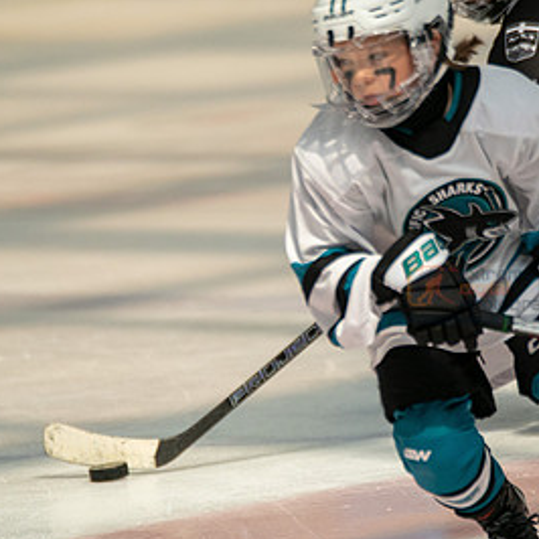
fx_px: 12666
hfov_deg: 2.4
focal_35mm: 719
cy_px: 286
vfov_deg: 2.4
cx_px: 331
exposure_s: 1/10000
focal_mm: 300
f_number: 3.2
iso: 1600
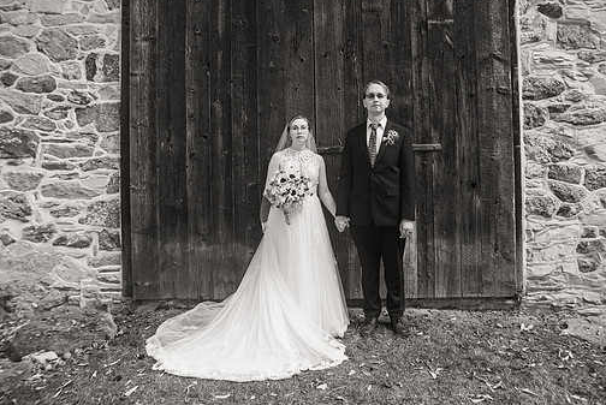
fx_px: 387
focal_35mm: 23
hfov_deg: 75.9
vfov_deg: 55.0
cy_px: 177
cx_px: 331
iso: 400
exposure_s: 1/160
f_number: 4
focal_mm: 20
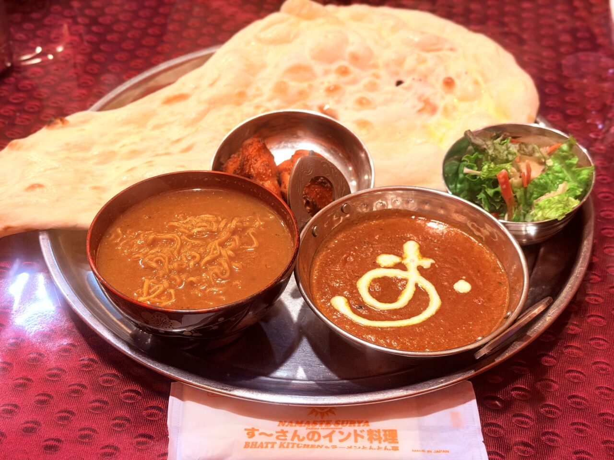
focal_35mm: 48
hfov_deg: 39.7
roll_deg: -0.3
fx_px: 851
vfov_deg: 30.3
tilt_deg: -43.3
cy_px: 230
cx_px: 307
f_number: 1.78
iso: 250
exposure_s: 1/40
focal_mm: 6.76
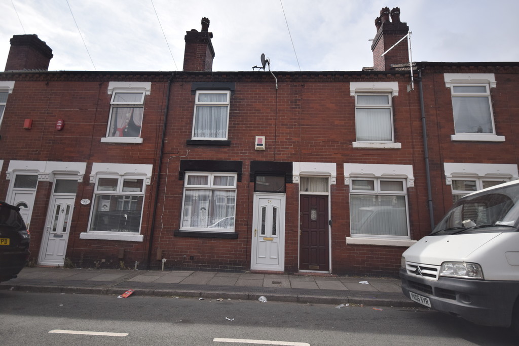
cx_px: 260
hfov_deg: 92.4
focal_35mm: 17
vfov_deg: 69.7
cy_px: 173
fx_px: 249
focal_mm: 11.5
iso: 400
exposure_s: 1/4000
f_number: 4.2
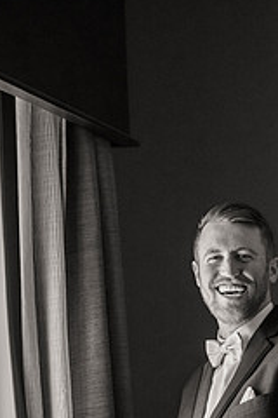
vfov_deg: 12.7
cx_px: 235
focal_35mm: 161
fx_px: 1865
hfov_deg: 8.5
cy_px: 380
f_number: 3.5
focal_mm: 86
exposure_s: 1/1600
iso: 2500
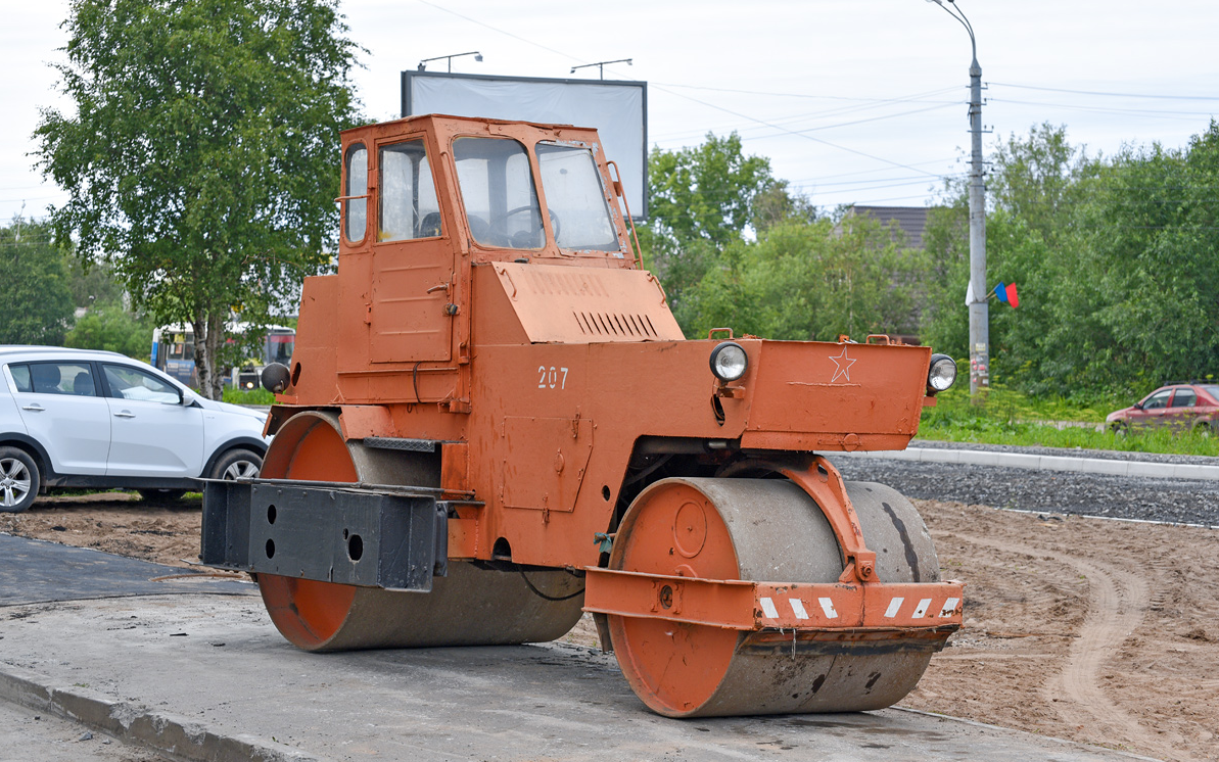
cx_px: 608
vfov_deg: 15.9
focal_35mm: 82
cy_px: 358
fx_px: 2725
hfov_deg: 25.2
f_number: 8
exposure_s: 1/250
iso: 360
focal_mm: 80
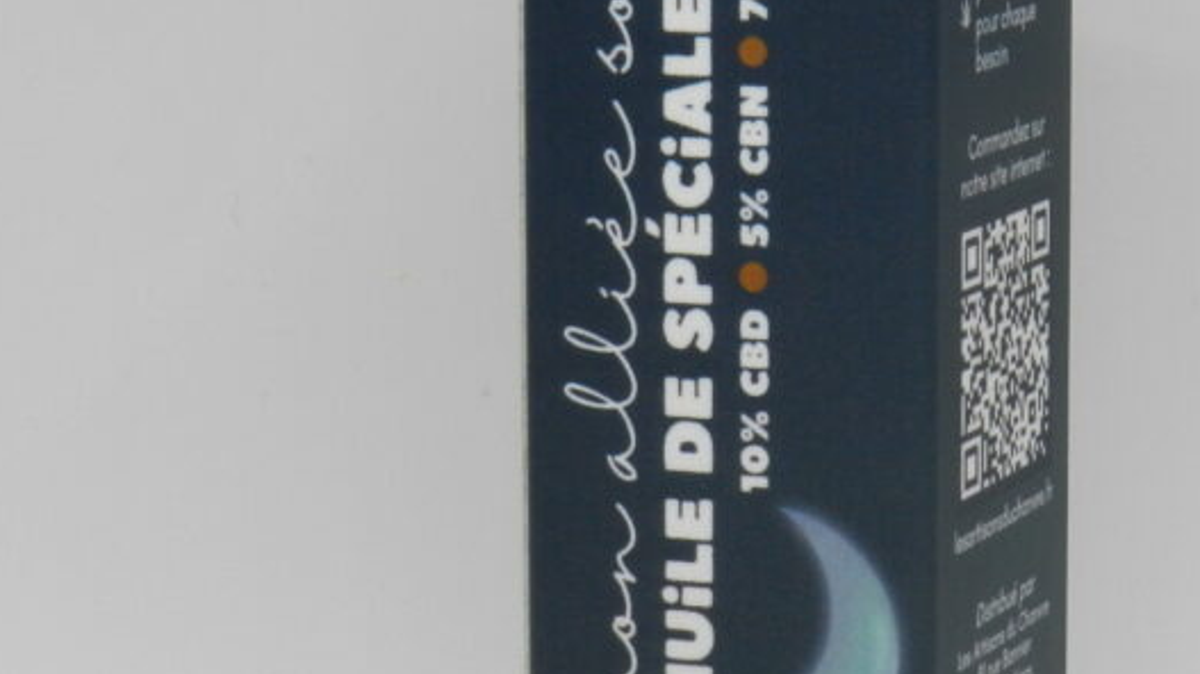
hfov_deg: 14.9
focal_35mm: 144
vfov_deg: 8.4
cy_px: 196
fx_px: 4580
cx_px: 731
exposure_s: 1/15
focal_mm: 12.1
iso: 160
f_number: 8
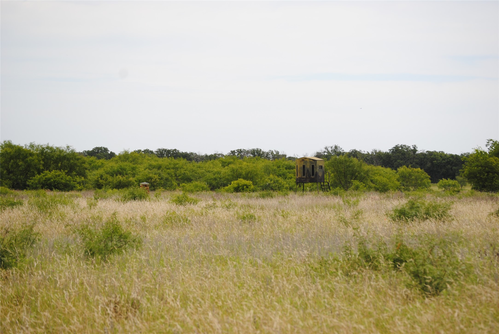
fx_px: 1623
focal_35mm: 117
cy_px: 167
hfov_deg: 17.5
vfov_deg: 11.7
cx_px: 250
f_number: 6.3
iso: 100
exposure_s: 1/640
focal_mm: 78
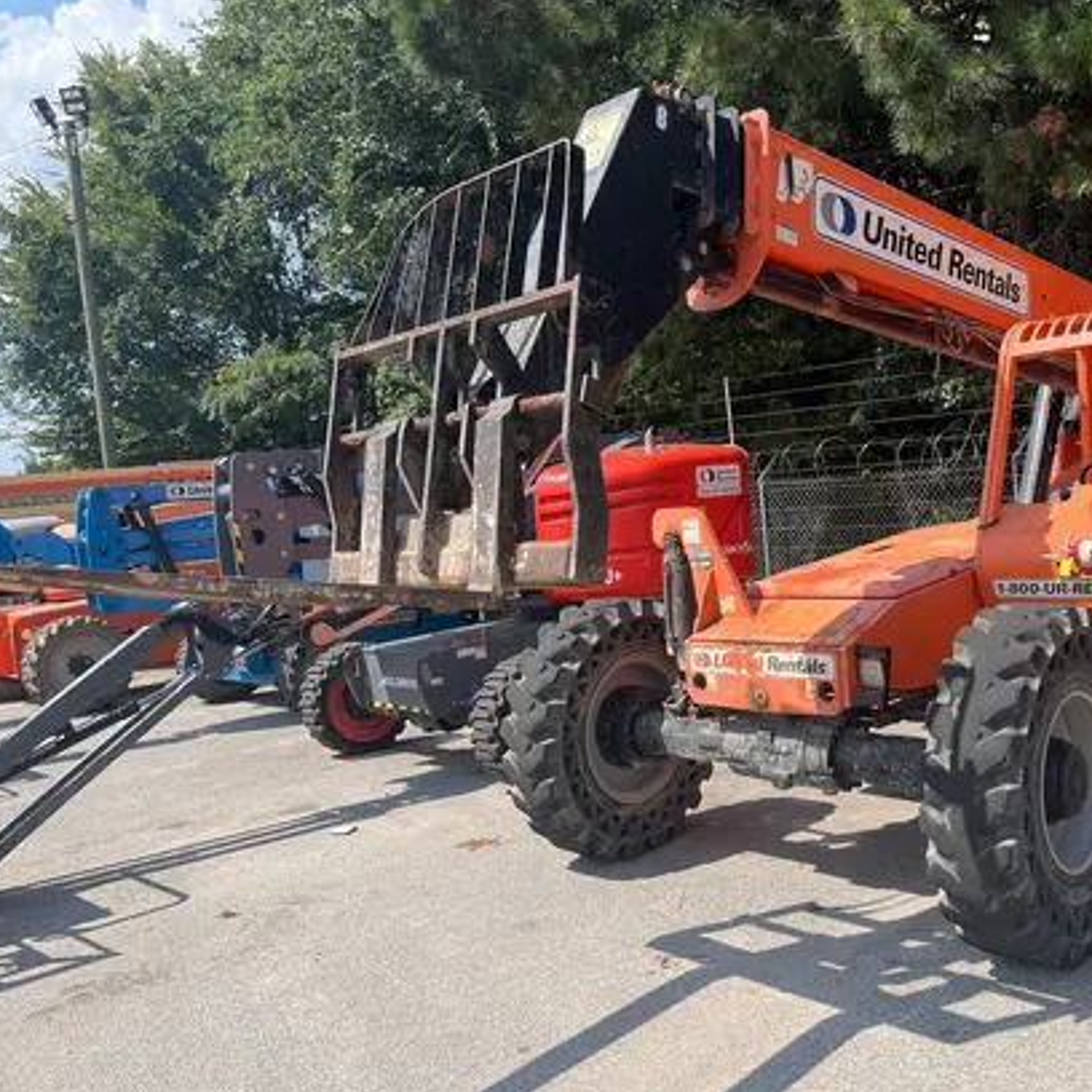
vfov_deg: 52.5
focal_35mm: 31
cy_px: 547
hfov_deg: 51.7
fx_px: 1106
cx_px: 715
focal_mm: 5.1
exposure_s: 1/1890
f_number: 1.6
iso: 50
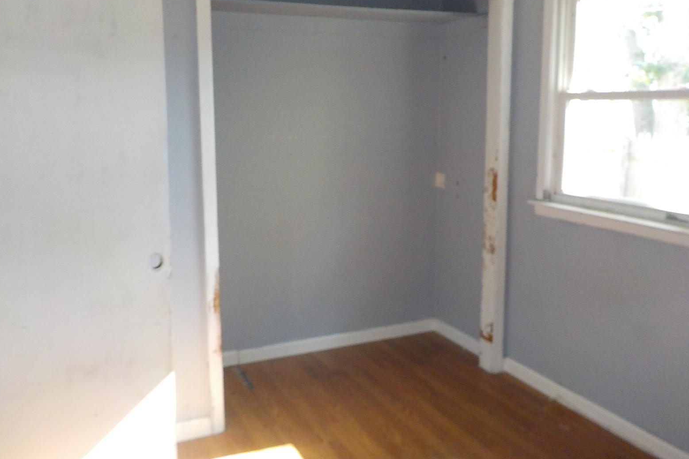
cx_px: 340
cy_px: 216
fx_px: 612
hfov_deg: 58.7
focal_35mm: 32
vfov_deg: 41.1
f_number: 3.3
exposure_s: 1/30
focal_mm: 4.1
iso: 360
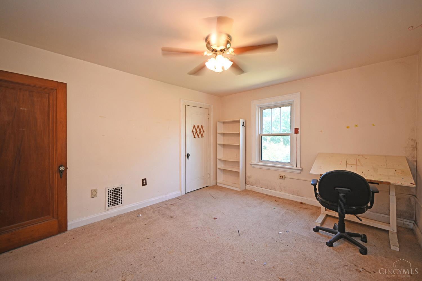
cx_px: 211
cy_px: 140
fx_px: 164
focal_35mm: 14
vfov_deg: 81.2
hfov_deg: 104.3
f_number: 4
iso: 450
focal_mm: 14
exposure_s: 1/60
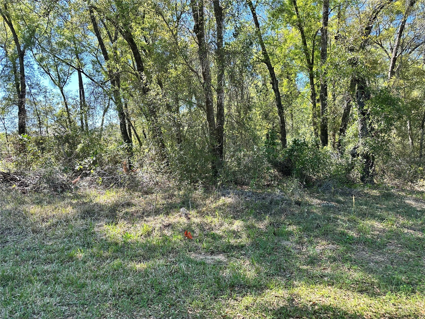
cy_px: 160
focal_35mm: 24
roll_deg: +1.9
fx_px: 295
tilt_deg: -2.6
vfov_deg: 56.8
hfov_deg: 71.6
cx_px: 212
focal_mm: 6.86
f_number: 1.78
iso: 80
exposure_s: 1/672
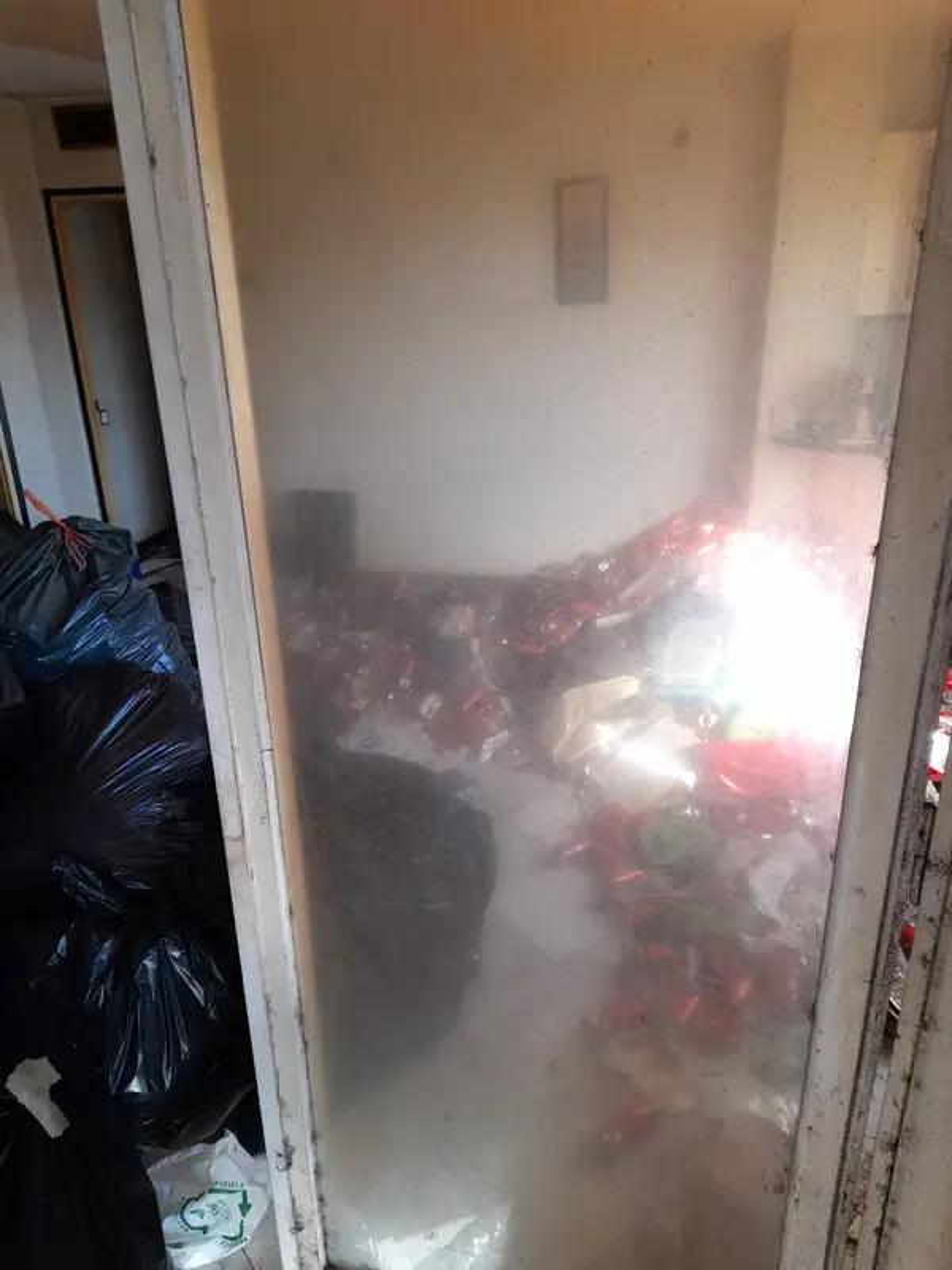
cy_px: 635
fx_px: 917
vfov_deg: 69.4
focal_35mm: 25
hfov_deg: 54.9
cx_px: 476
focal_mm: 4.6
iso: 40
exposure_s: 1/50
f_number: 2
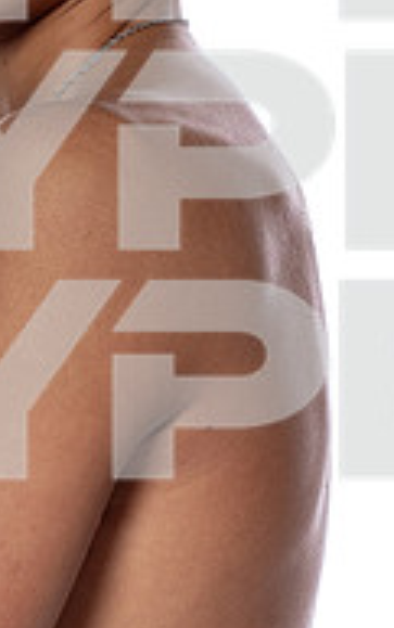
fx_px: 2811
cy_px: 153
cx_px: 81
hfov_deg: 8.0
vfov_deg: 12.7
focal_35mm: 164
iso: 640
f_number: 8
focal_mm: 69
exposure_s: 1/250
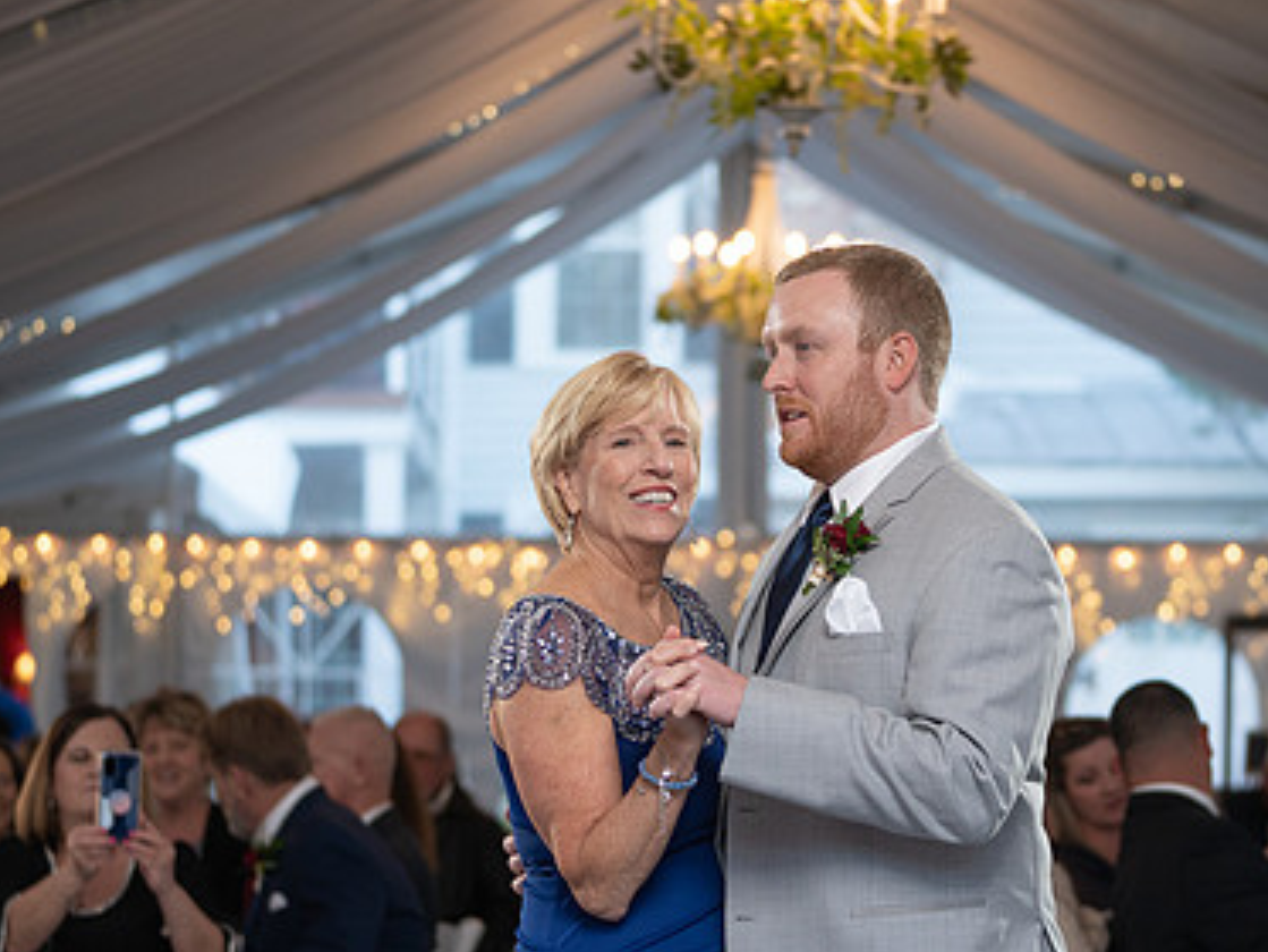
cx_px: 743
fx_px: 4104
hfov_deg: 17.6
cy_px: 567
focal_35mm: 112
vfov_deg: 13.2
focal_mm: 70
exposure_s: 1/250
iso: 500
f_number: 2.8
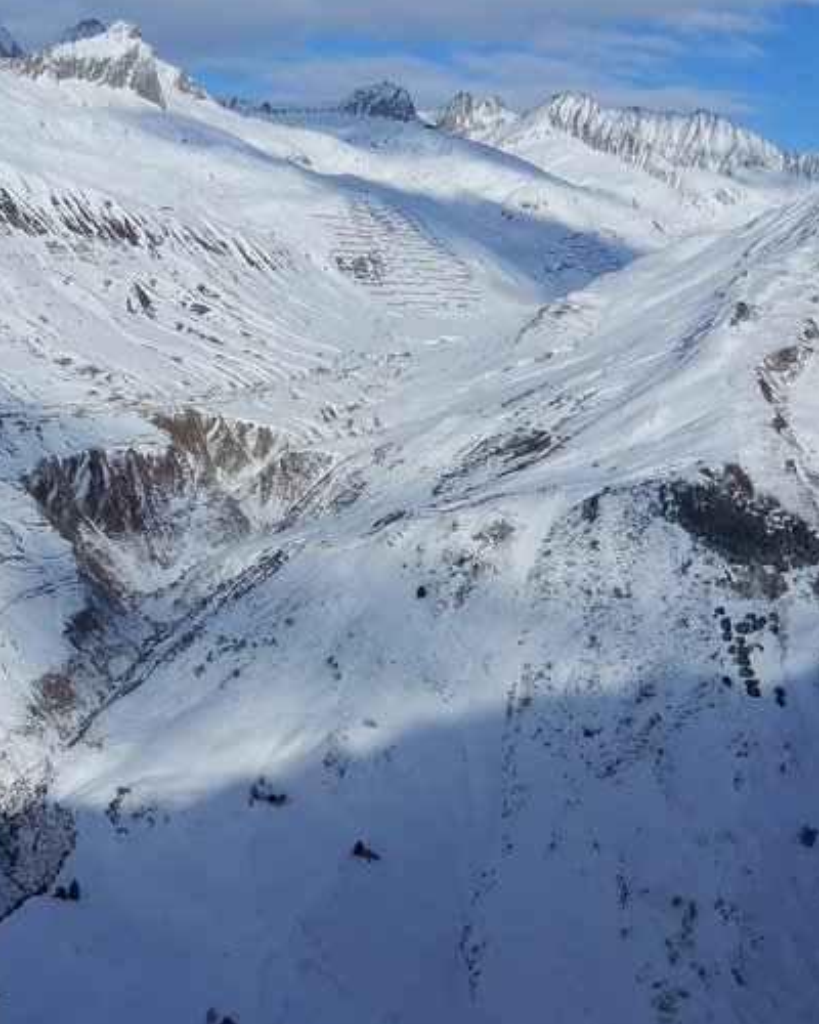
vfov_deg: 31.4
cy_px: 565
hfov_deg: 25.1
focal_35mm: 60
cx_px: 207
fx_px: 1818
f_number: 5
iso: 80
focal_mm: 4.3
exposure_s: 1/1600
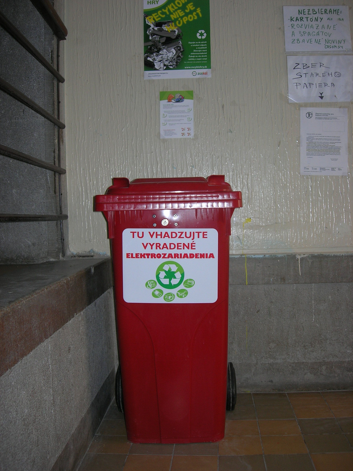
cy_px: 236
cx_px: 176
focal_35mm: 38
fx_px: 517
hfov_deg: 37.7
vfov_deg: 49.0
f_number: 2.8
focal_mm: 7.8
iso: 64
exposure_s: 1/60.1
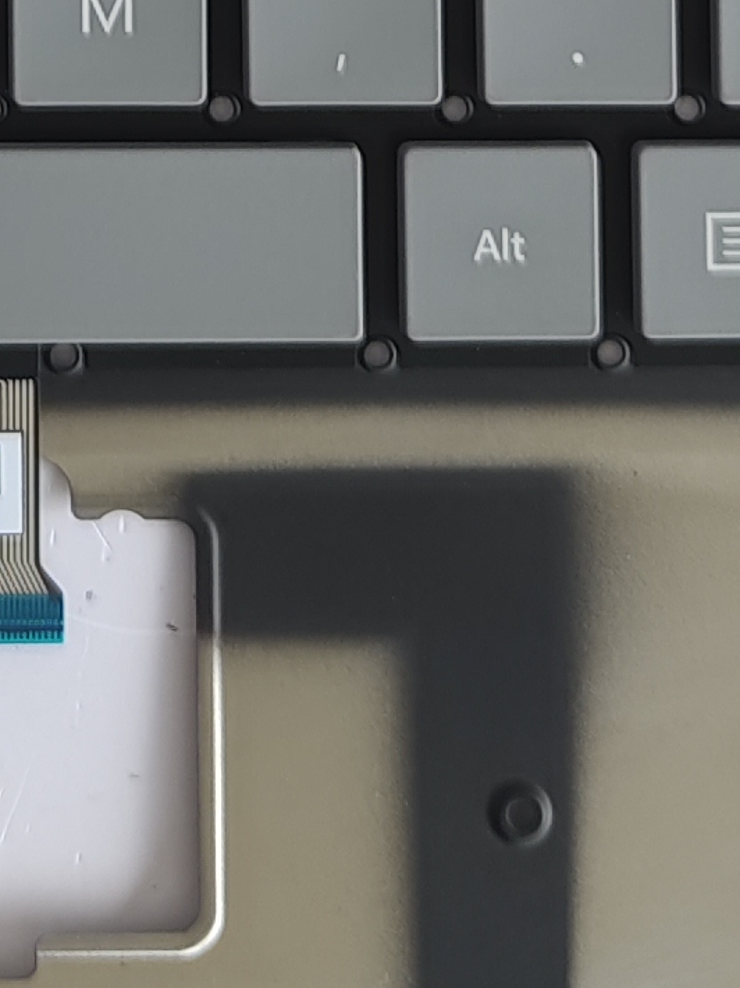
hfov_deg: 10.6
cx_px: -153
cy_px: -1031
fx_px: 3936
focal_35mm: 138
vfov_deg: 12.5
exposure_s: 1/224
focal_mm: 5.56
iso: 50
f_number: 1.88
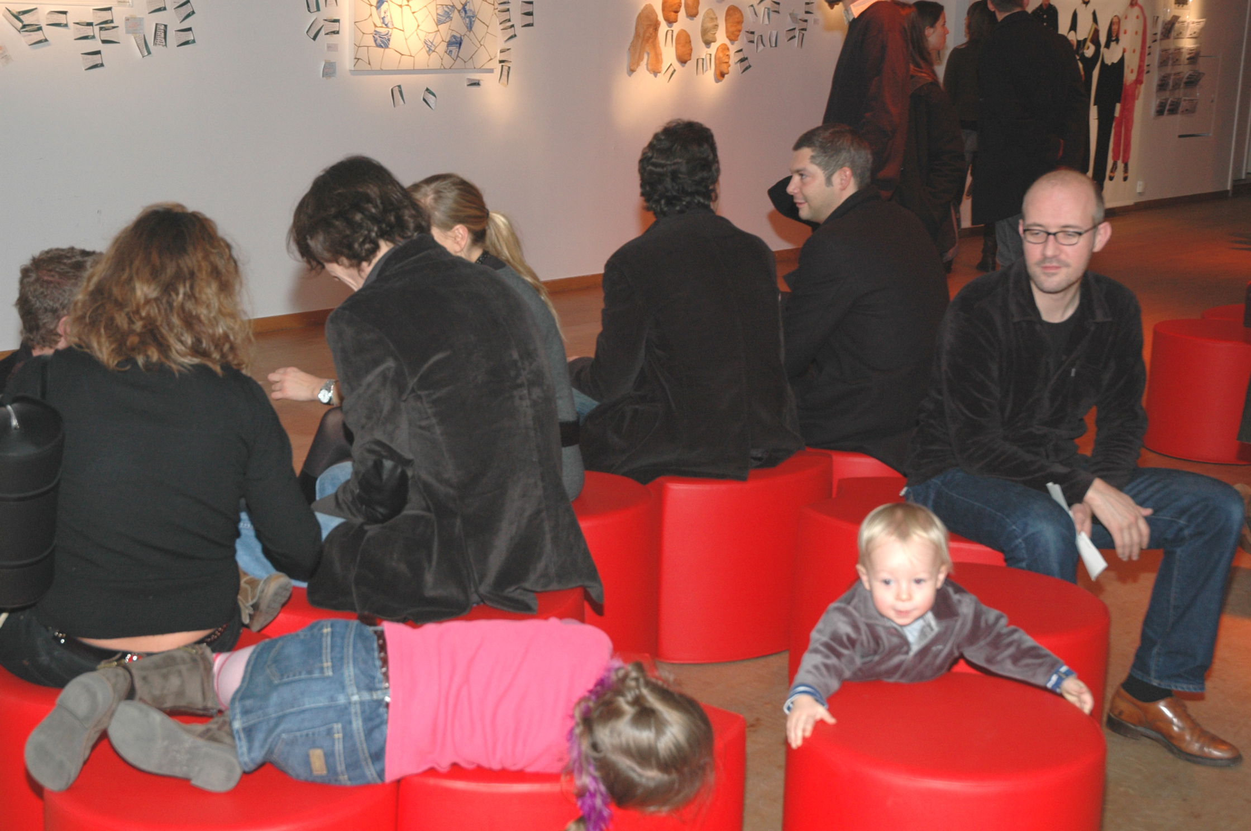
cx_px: 626
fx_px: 1822
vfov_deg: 25.7
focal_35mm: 52
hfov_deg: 37.9
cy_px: 416
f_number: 5
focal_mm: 35
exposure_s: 1/60
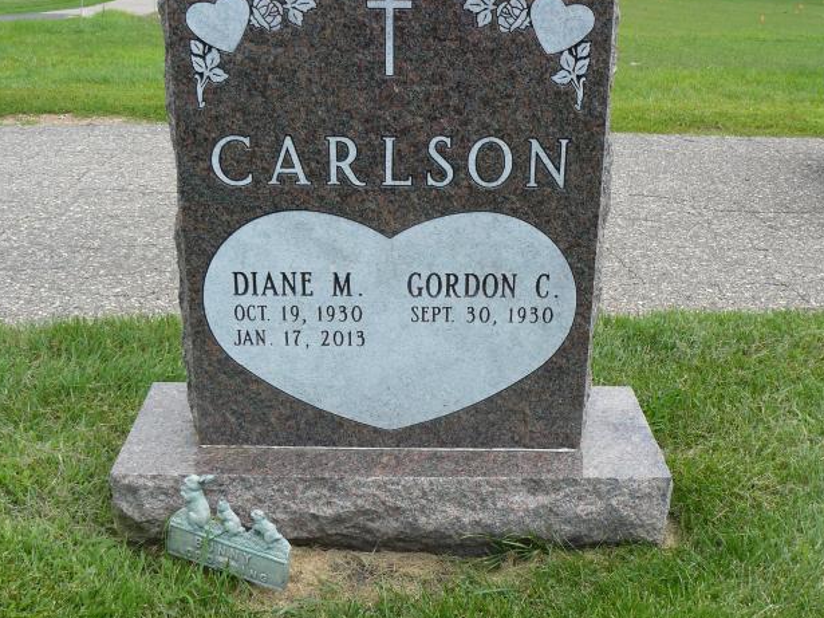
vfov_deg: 35.1
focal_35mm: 41
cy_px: 290
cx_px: 398
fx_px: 976
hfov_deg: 45.8
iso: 100
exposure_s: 1/200
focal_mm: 6
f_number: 4.5
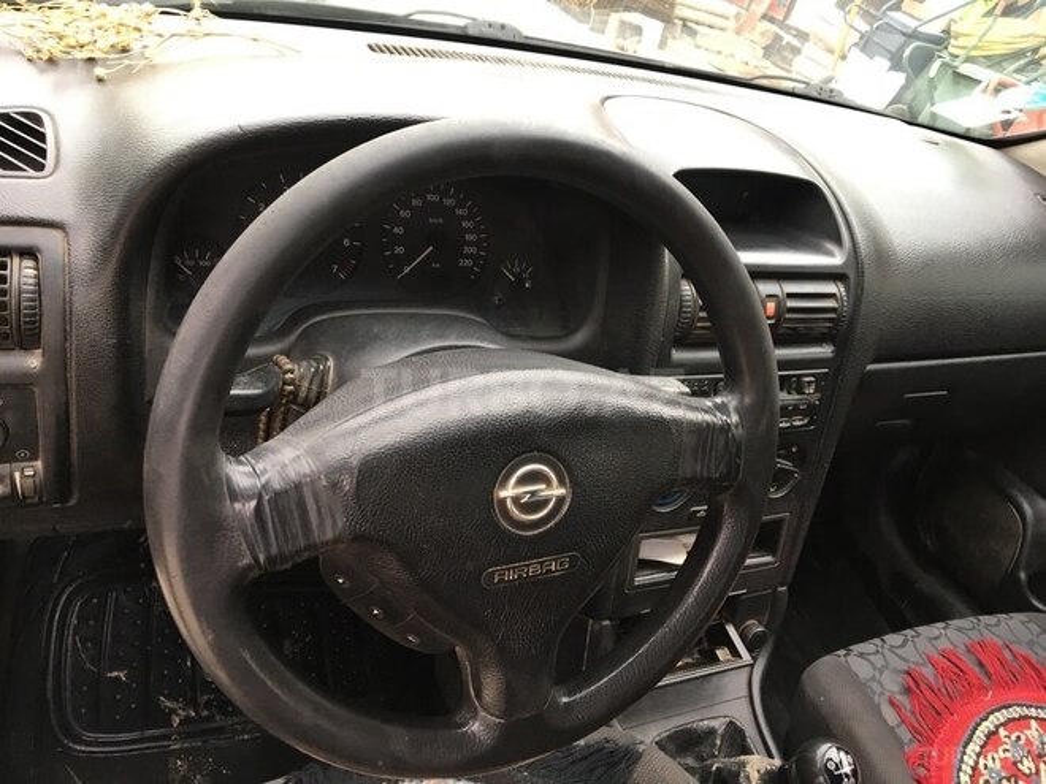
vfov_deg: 48.2
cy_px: 392
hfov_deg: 61.7
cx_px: 523
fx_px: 876
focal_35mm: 29
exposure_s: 1/33
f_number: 2.2
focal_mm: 4.15
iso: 32
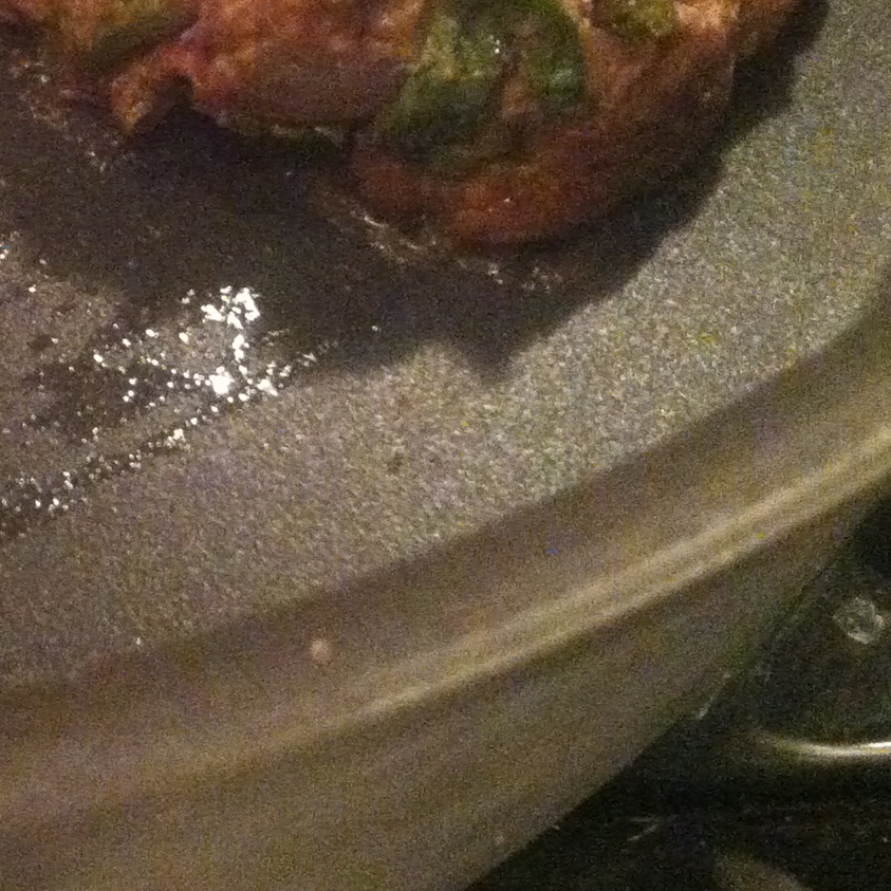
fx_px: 2766
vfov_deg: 18.3
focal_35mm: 95
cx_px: -211
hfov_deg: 17.4
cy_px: 331
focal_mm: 3.85
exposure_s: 1/15
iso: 1000
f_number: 2.8
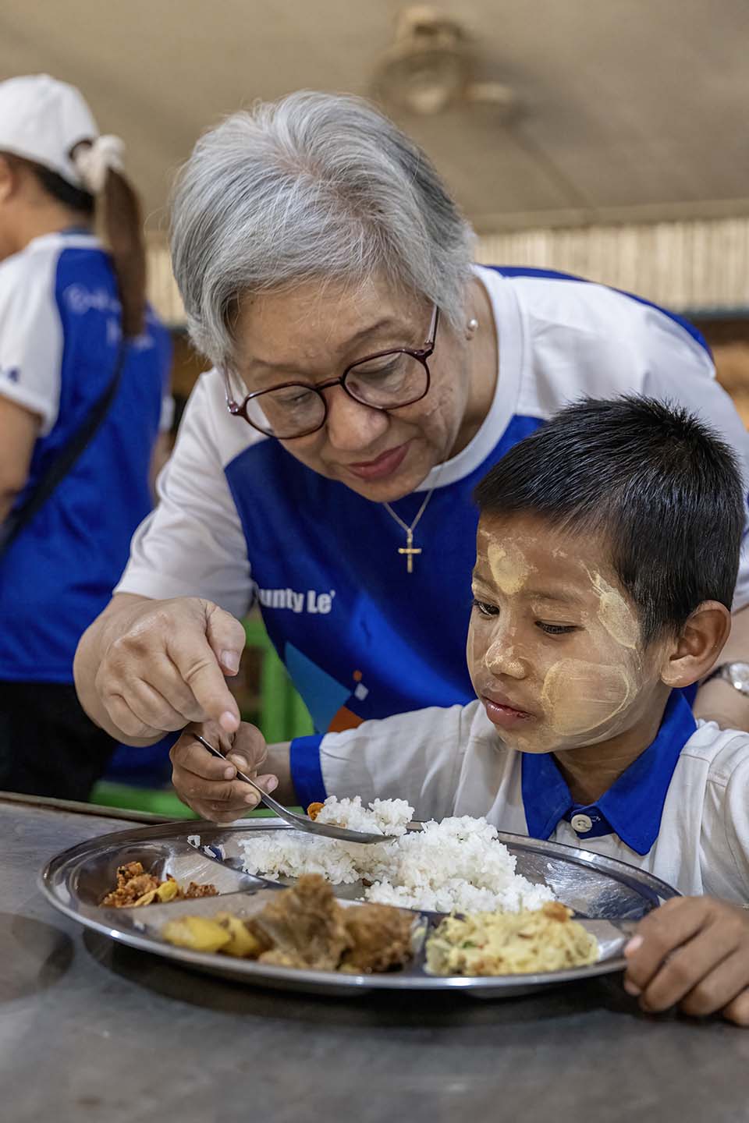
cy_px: 562
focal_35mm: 49
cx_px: 374
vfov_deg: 40.3
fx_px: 1529
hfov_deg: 27.5
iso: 6400
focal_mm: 49
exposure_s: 1/200
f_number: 4
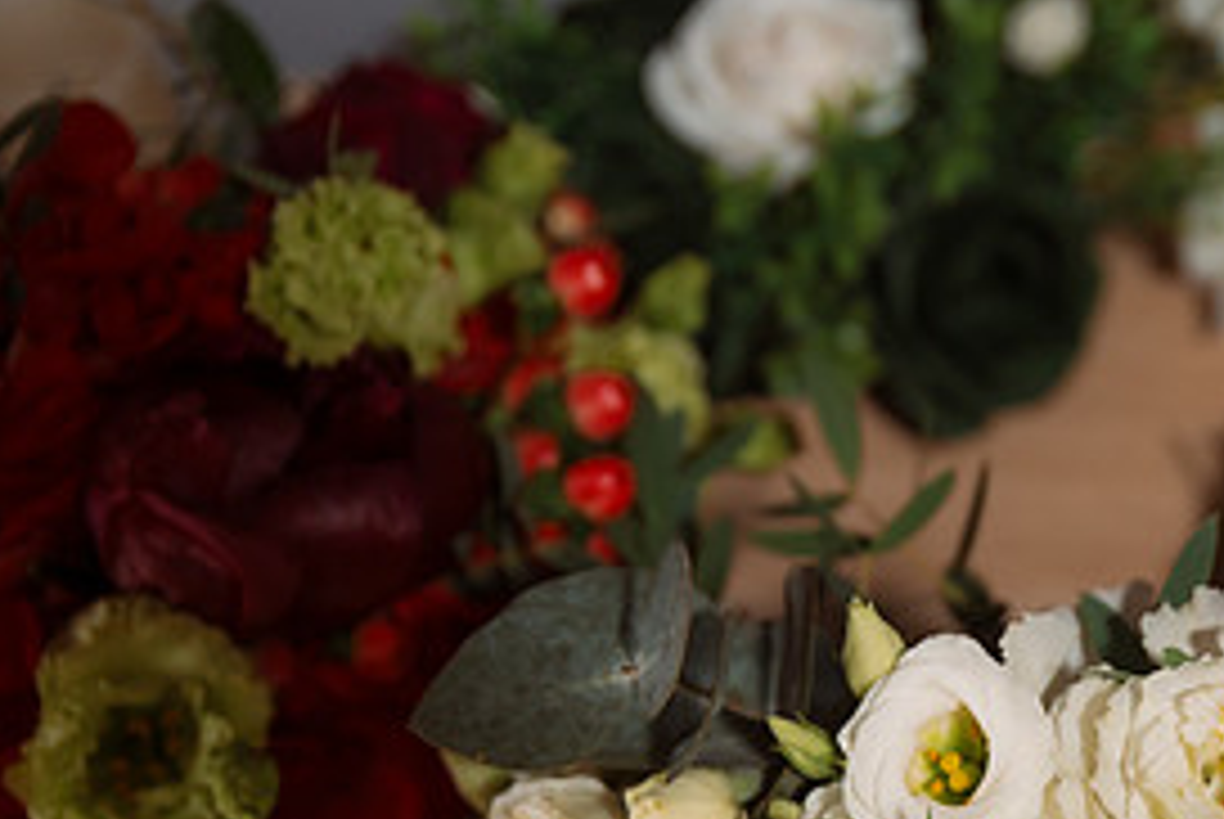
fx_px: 3336
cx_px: 1080
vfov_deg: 13.8
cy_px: 826
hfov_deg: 20.4
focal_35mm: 98
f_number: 2.8
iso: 640
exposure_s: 1/160
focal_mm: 45
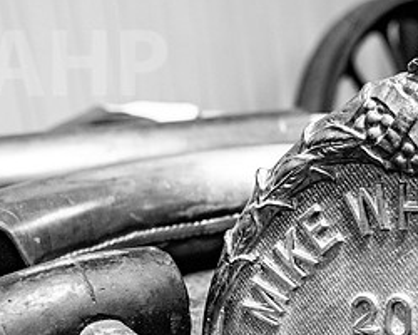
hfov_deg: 29.4
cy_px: 262
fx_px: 755
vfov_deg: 24.6
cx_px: 393
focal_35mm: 61
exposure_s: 1/80
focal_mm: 28
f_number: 4.5
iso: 1800
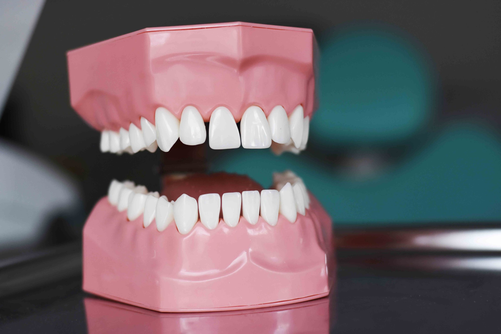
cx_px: 250
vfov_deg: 18.2
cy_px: 167
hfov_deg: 27.0
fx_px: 1044
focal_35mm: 75
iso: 640
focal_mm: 50
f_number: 2.5
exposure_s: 1/1600
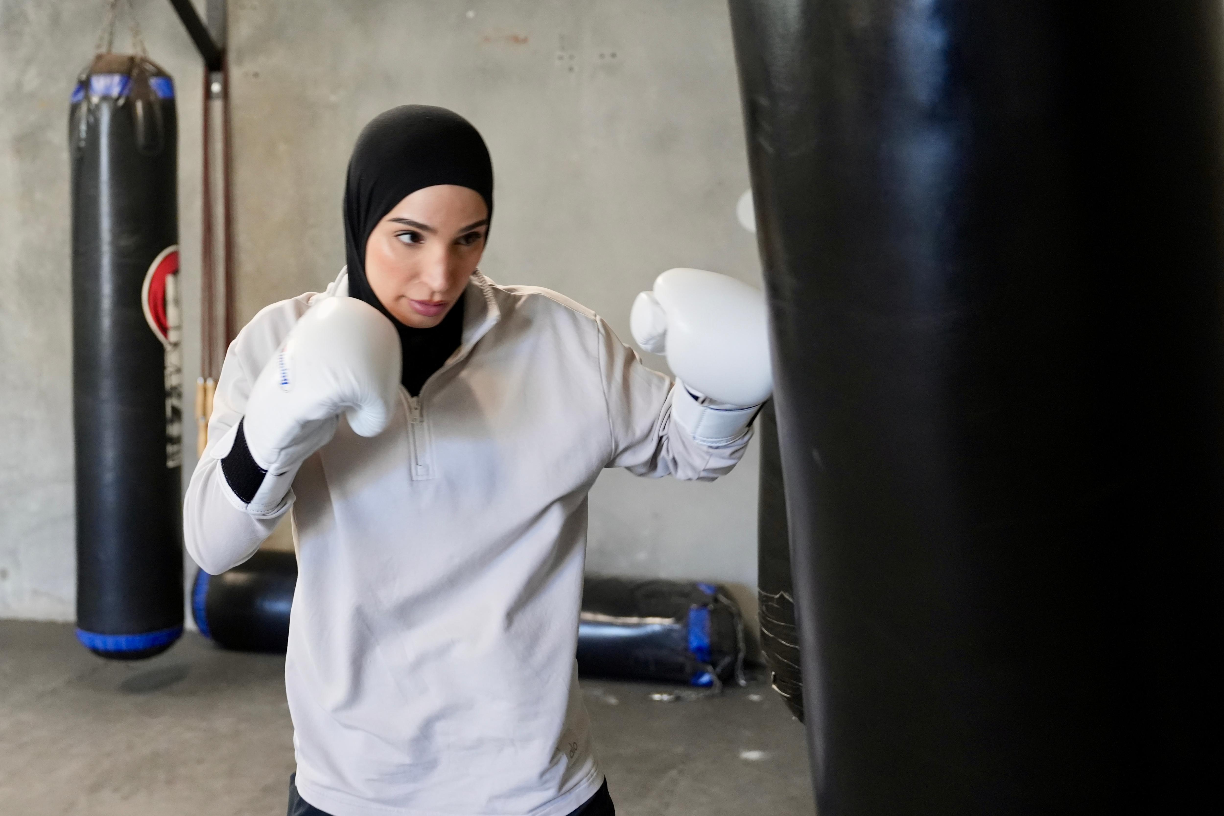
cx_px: 612
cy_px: 408
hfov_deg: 57.2
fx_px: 1122
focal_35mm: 33
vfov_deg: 40.0
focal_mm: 33
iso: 3200
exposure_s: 1/250
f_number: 2.8
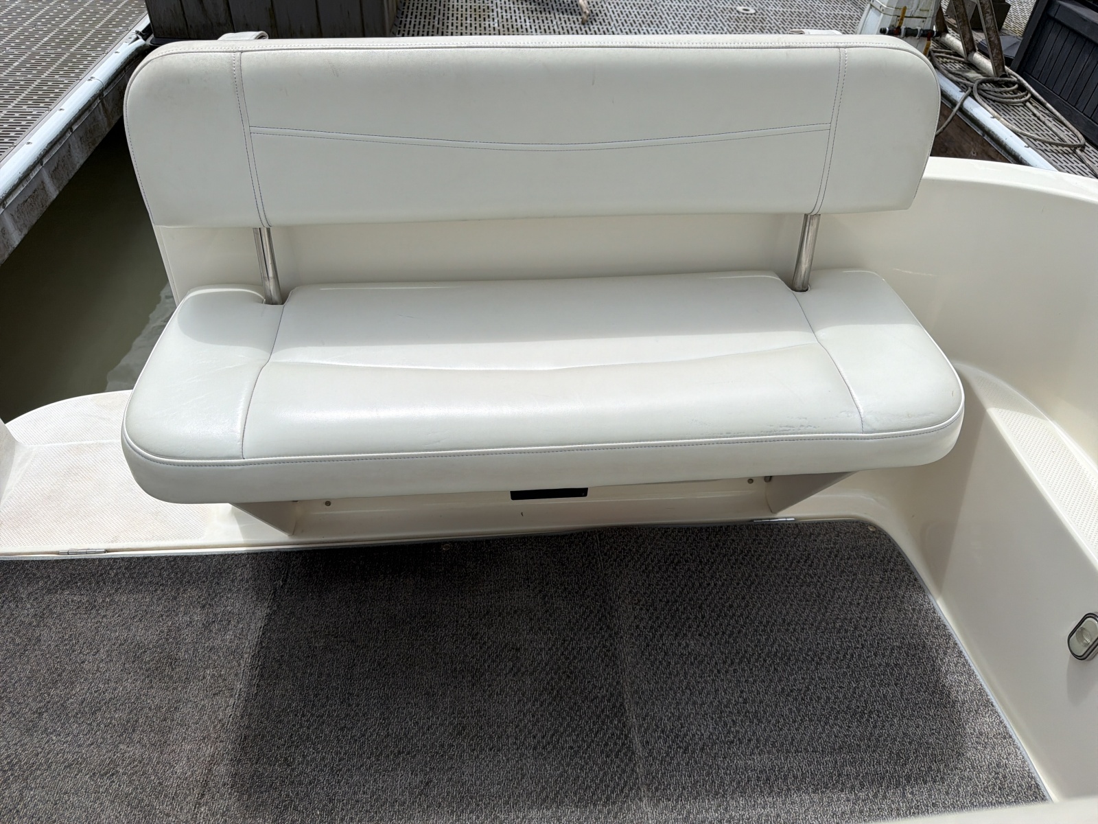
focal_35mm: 24
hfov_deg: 71.6
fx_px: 761
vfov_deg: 56.8
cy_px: 412
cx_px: 549
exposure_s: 1/11905
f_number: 1.78
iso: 80
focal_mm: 6.76
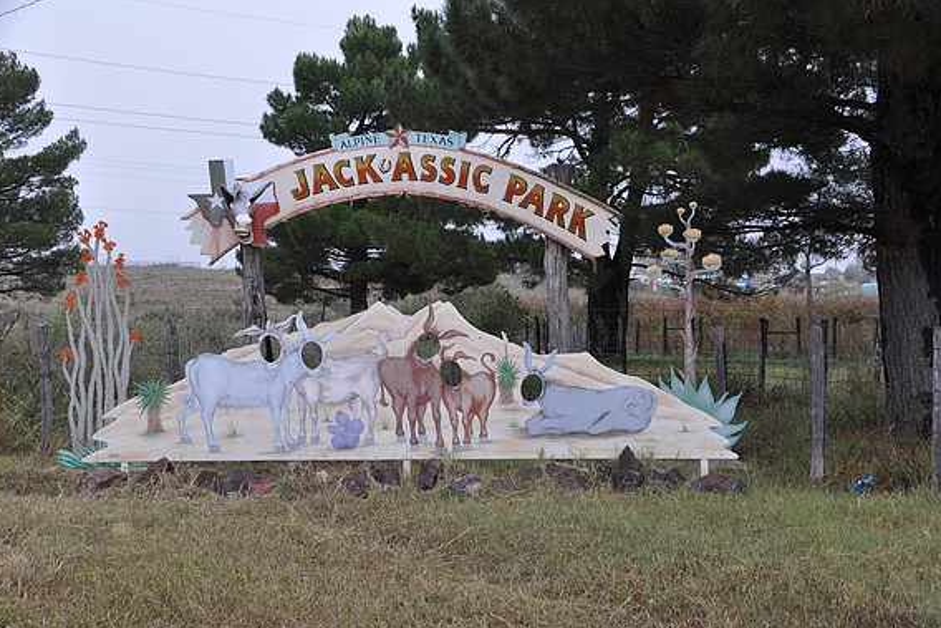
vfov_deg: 25.3
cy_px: 316
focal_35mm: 54
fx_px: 1399
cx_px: 469
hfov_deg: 37.2
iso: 200
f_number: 7.1
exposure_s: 1/50
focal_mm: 35
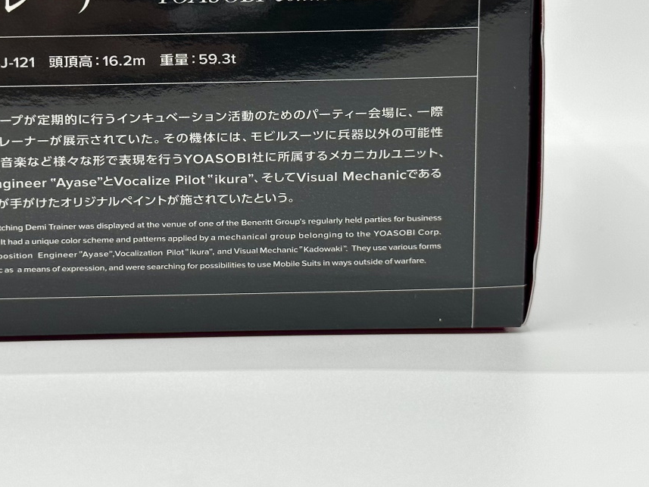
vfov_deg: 17.5
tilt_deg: -10.6
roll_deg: -0.2
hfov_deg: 23.1
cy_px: 134
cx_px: 183
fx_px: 1575
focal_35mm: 84
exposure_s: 1/187
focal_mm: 6.86
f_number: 1.78
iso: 64
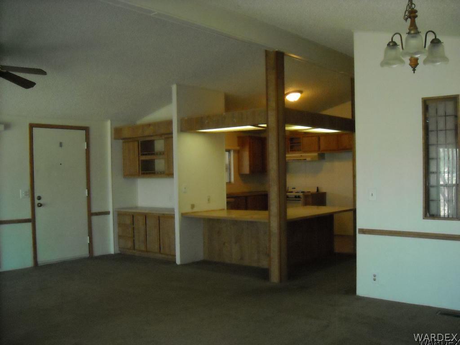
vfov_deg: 40.7
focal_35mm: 35
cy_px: 172
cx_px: 230
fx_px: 465
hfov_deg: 52.6
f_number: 2.8
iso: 800
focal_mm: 5.7
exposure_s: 1/161
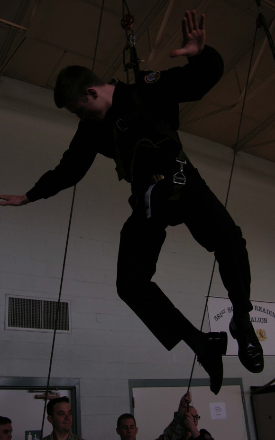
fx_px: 455
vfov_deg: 51.5
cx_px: 119
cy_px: 225
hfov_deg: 33.6
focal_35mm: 38
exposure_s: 1/60.1
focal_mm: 8.9
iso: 50
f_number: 2.8
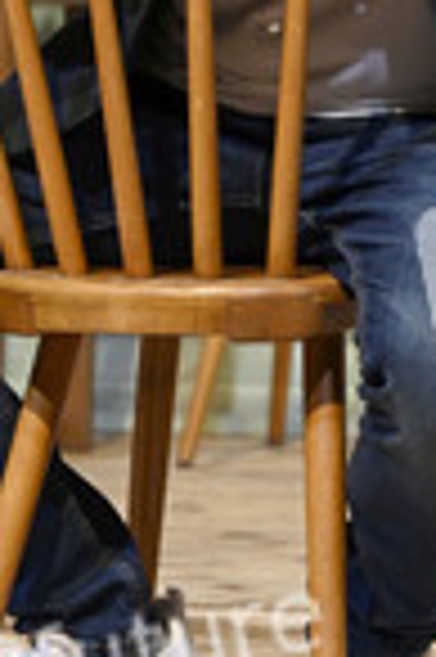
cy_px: 27
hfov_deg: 4.3
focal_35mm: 316
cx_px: 238
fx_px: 5754
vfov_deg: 6.5
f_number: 6.3
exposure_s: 1/80
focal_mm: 115
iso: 1600
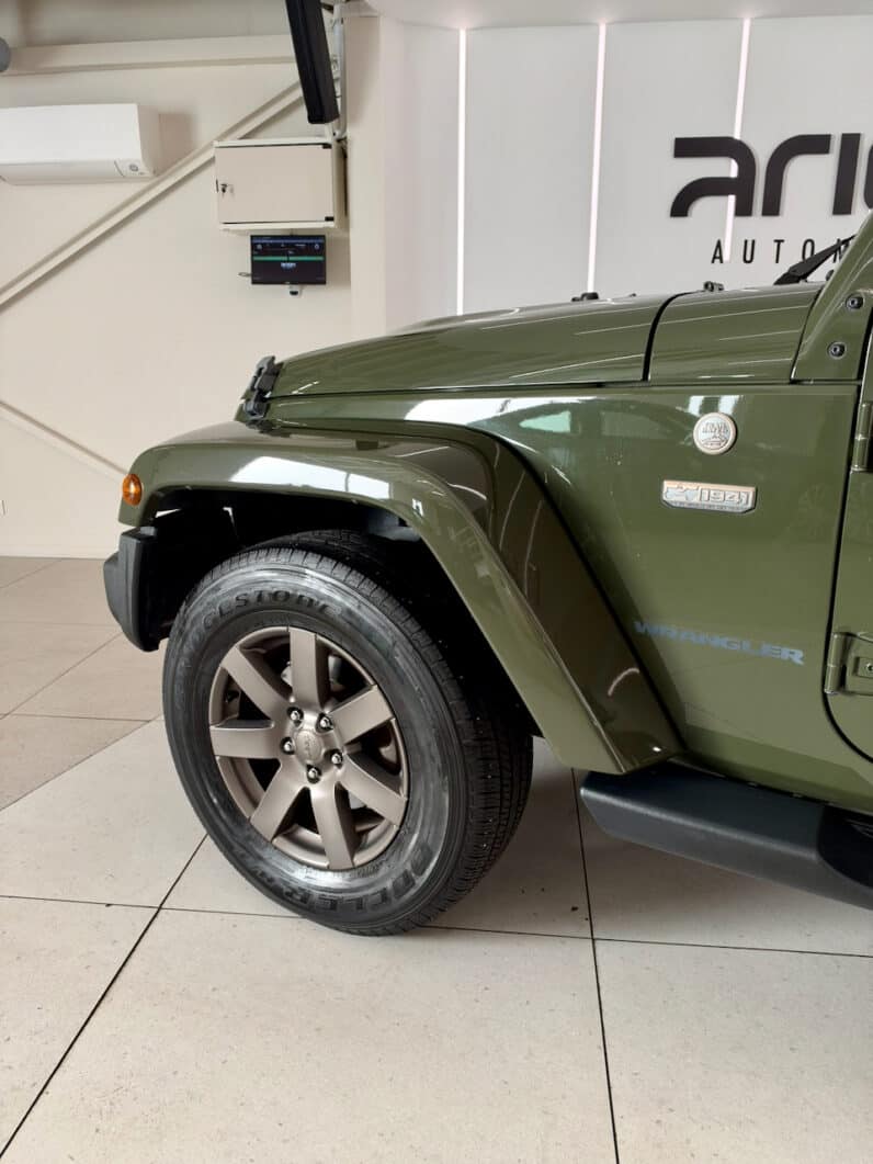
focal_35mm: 24
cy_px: 582
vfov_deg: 71.6
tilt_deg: -16.4
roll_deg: +0.1
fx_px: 807
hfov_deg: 56.8
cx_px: 436
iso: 160
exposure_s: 1/121
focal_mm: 6.93
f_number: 1.8
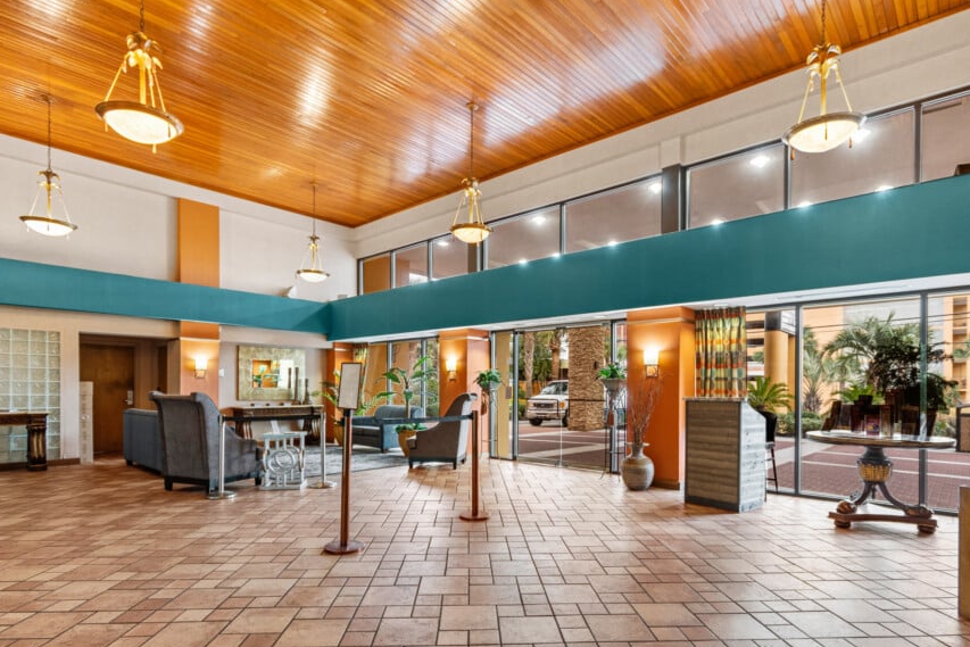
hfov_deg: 90.0
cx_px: 500
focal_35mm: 18
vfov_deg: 66.8
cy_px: 384
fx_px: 485
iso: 100
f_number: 4.5
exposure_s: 1/3
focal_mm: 10
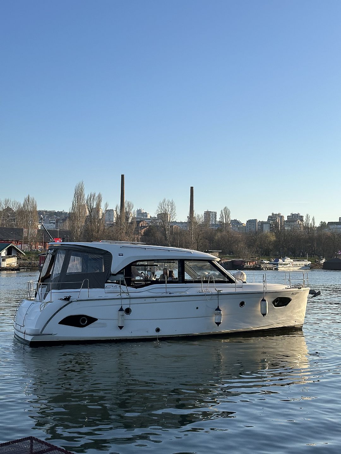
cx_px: 170
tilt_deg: +2.9
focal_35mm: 48
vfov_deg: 39.7
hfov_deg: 30.3
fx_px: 630
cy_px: 227
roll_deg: -2.1
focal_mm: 6.86
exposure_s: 1/3058
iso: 64
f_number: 1.78
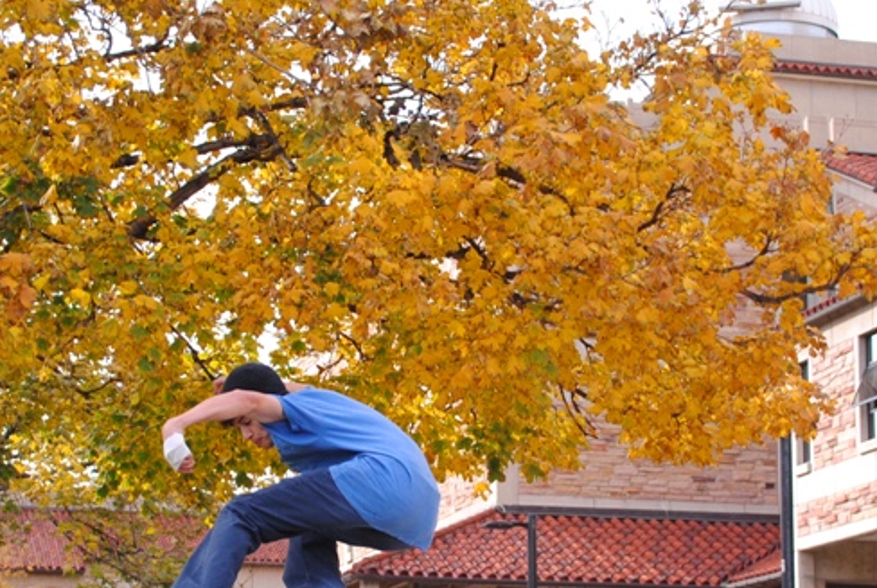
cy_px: 378
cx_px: 368
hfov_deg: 20.4
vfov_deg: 13.7
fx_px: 2440
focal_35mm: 100
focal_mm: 28
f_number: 4.5
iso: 200
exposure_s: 1/320
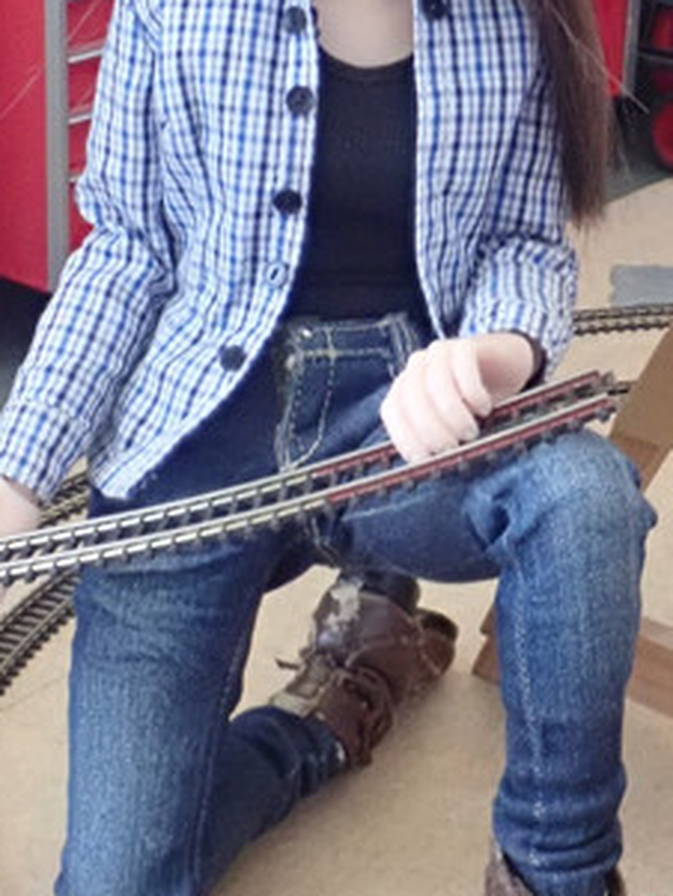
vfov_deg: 23.0
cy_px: 488
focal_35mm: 85
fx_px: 2202
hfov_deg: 17.4
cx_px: 292
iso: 1600
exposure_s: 1/25
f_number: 4
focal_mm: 7.34
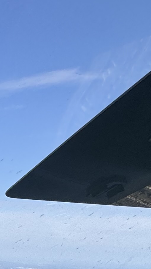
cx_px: -271
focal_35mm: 68
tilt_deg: -4.1
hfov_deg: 11.8
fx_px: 484
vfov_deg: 29.0
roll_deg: -2.9
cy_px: 268
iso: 40
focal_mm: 2.22
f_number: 2.2
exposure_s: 1/1600
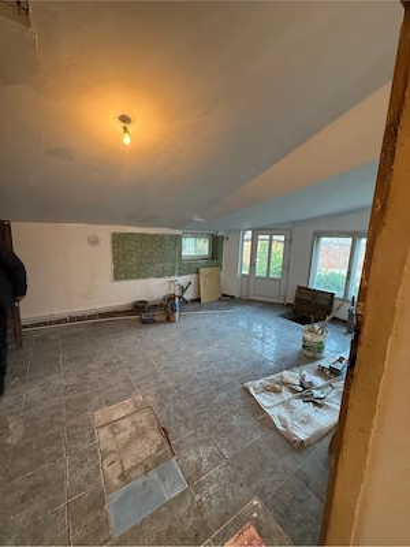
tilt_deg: -9.5
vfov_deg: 102.1
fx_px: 221
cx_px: 205
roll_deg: -1.8
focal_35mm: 14
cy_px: 274
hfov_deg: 85.7
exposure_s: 1/50
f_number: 2.2
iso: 200
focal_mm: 2.22
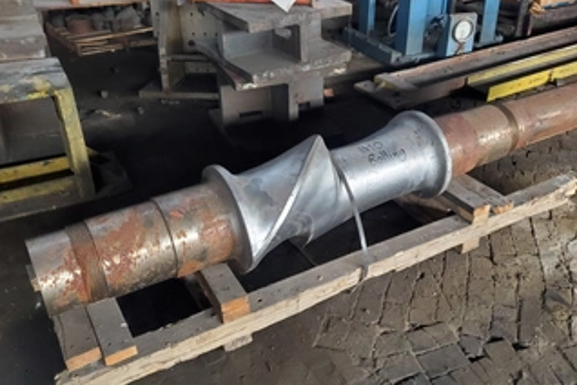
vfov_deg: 38.8
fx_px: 545
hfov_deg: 55.3
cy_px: 165
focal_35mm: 34
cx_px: 352
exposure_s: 1/40
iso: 400
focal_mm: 4.3
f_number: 1.5
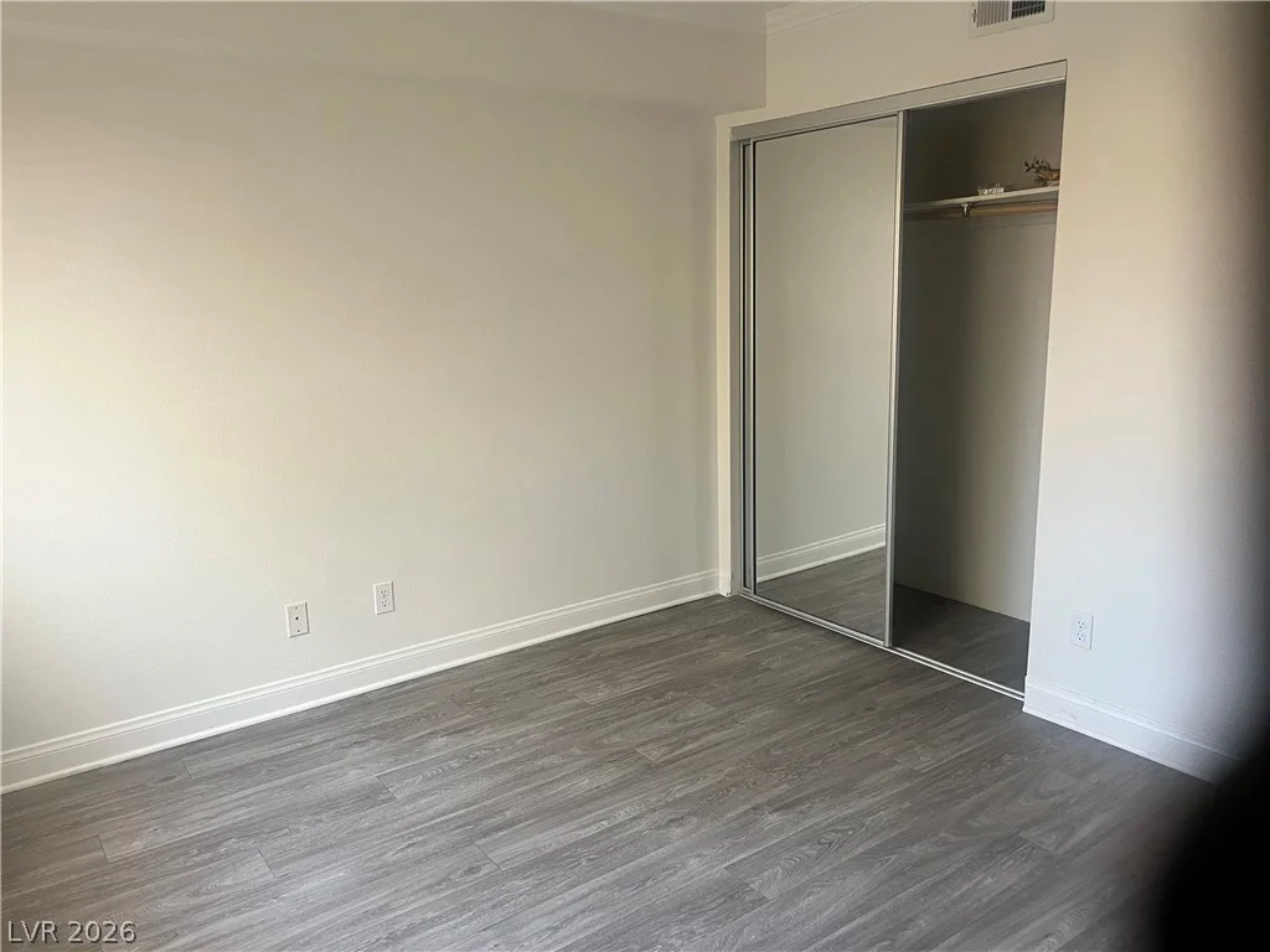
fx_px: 954
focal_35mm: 26
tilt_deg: -10.8
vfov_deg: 53.1
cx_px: 635
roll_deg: +1.5
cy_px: 476
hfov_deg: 67.3
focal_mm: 5.1
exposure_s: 1/60
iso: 160
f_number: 1.6
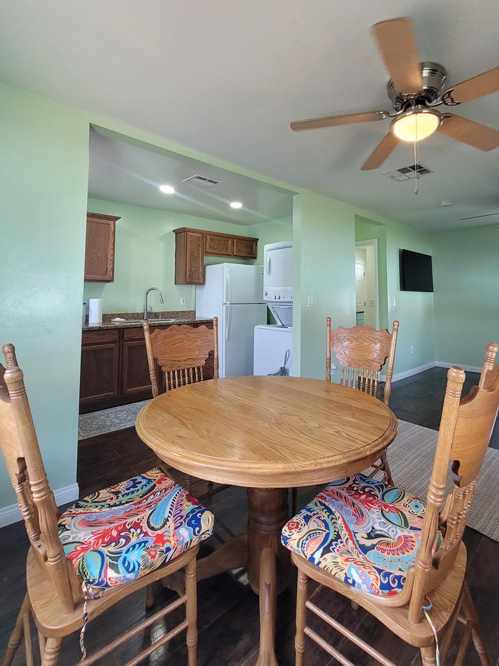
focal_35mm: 16
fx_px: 308
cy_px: 284
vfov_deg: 93.8
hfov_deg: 77.8
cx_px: 279
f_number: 2.2
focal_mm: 1.74
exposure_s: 1/60
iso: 125
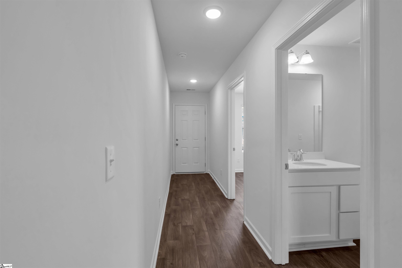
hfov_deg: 96.7
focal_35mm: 16
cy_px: 134
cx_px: 201
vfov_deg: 73.7
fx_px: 179
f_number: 9
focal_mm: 16
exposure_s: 1/20
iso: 320
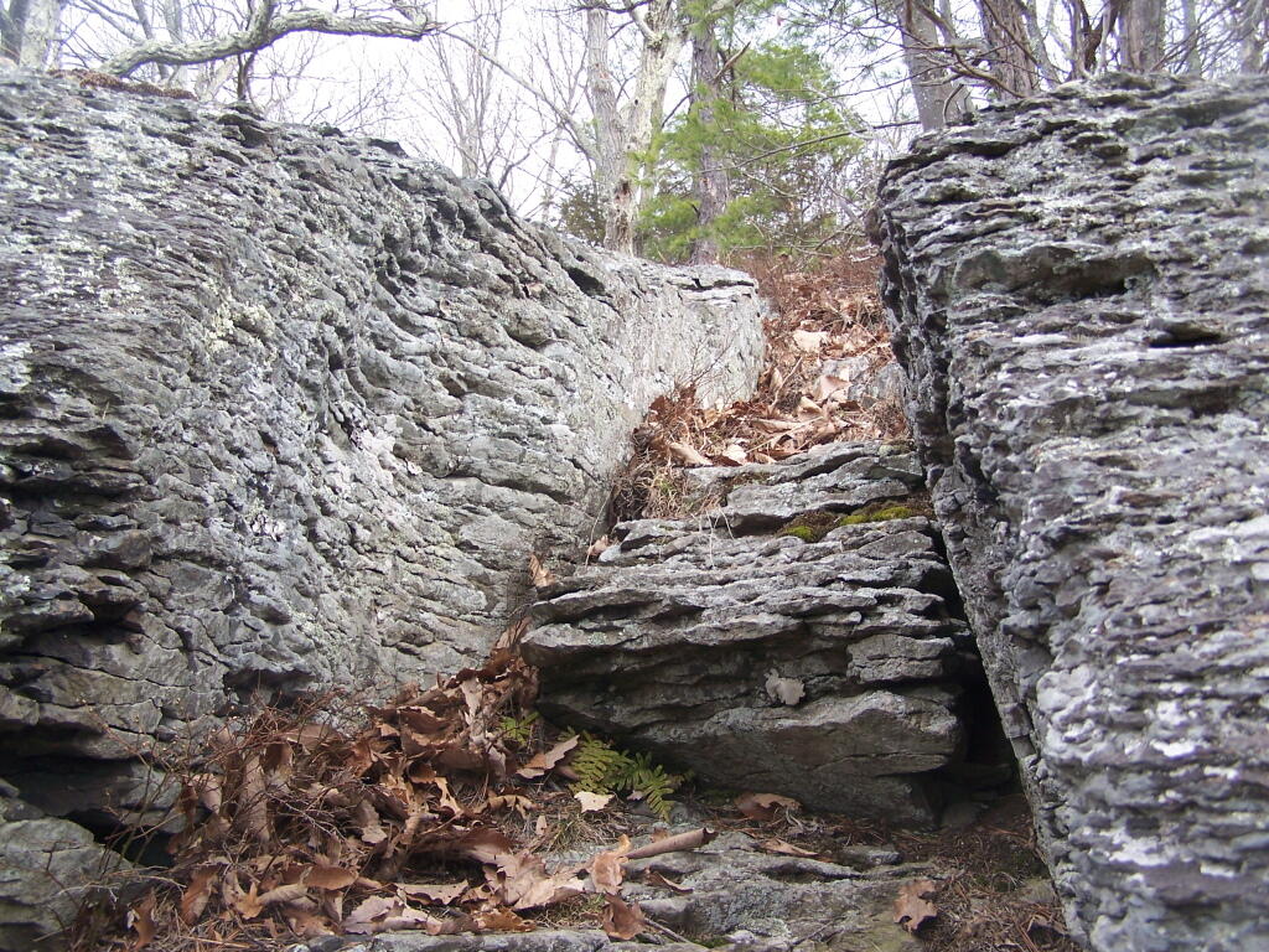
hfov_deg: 49.0
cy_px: 476
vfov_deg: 37.7
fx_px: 1393
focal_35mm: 38
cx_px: 634
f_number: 2.8
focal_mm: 6.3
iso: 80
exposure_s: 1/125
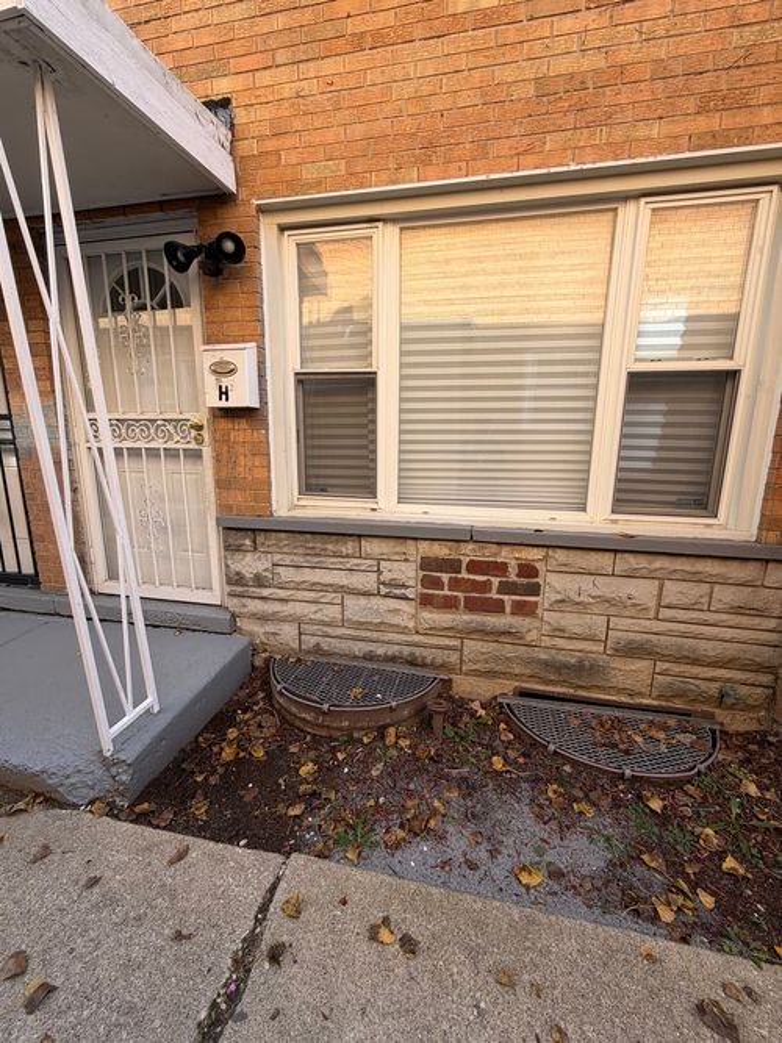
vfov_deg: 102.1
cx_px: 391
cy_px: 522
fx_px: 422
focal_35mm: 14
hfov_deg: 85.7
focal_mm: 2.22
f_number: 2.2
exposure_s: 1/279
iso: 50
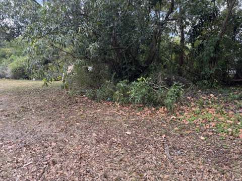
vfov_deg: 56.7
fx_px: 168
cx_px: 121
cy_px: 90
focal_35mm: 24
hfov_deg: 71.7
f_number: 1.78
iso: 80
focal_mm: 6.76
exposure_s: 1/352
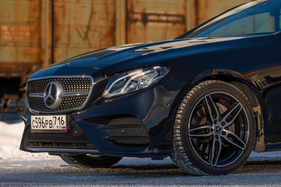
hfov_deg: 13.5
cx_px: 140
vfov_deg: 9.0
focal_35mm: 152
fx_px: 1186
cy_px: 94
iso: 320
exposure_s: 1/500
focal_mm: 101.2
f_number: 6.4
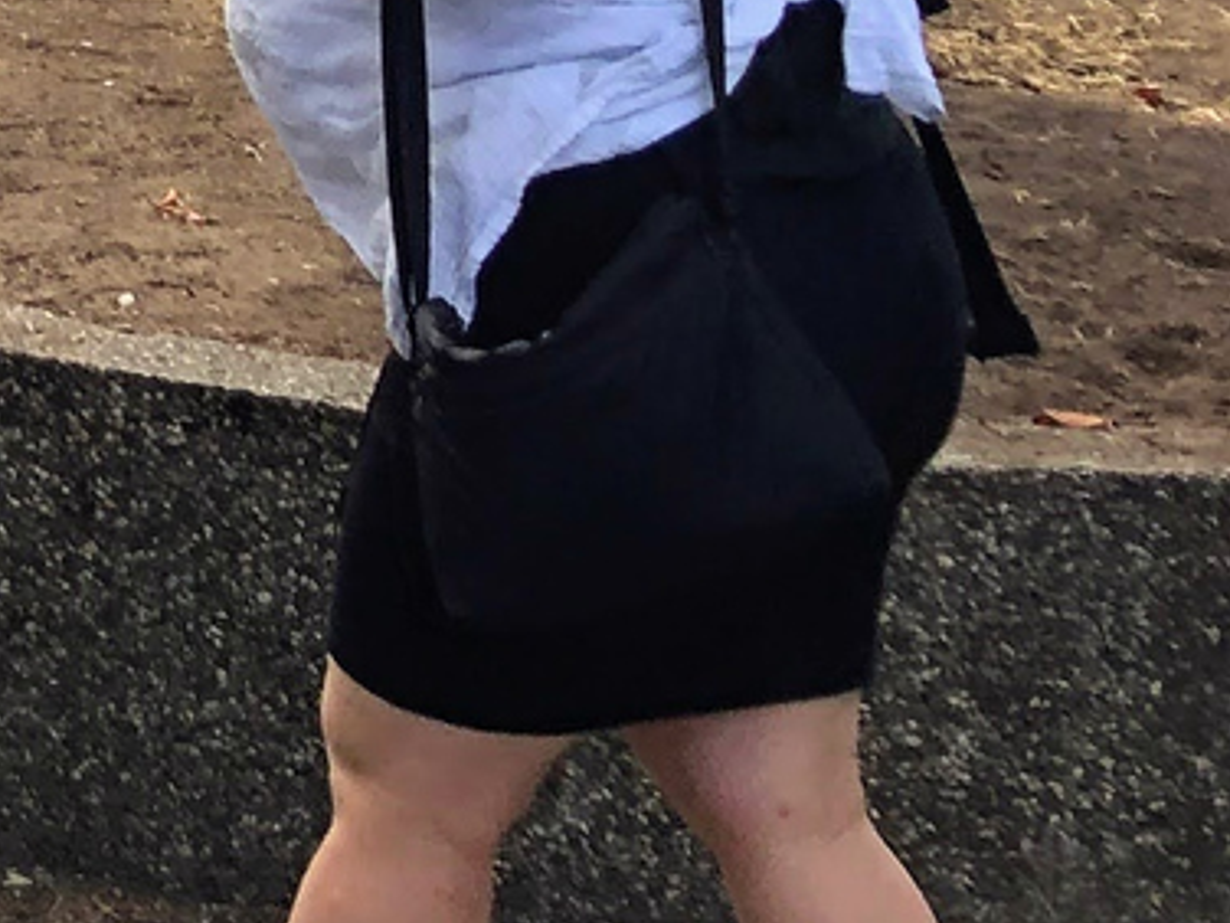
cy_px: -1335
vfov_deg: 8.9
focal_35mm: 149
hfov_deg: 10.7
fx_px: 5294
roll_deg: +1.3
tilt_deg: +2.0
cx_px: -1982
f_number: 1.8
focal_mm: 3.99
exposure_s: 1/363
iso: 20
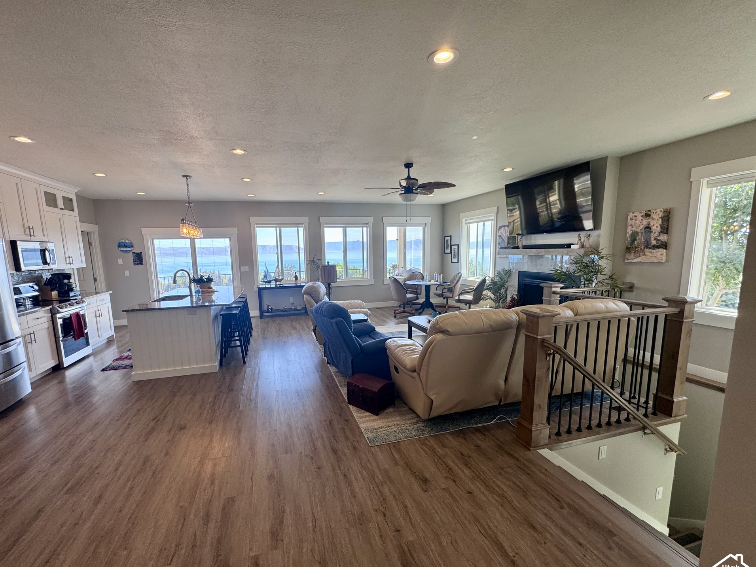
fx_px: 328
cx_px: 358
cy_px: 298
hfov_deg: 98.1
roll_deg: +1.3
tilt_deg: -8.0
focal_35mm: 15
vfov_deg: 81.7
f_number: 2.2
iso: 50
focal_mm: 2.22
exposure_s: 1/120
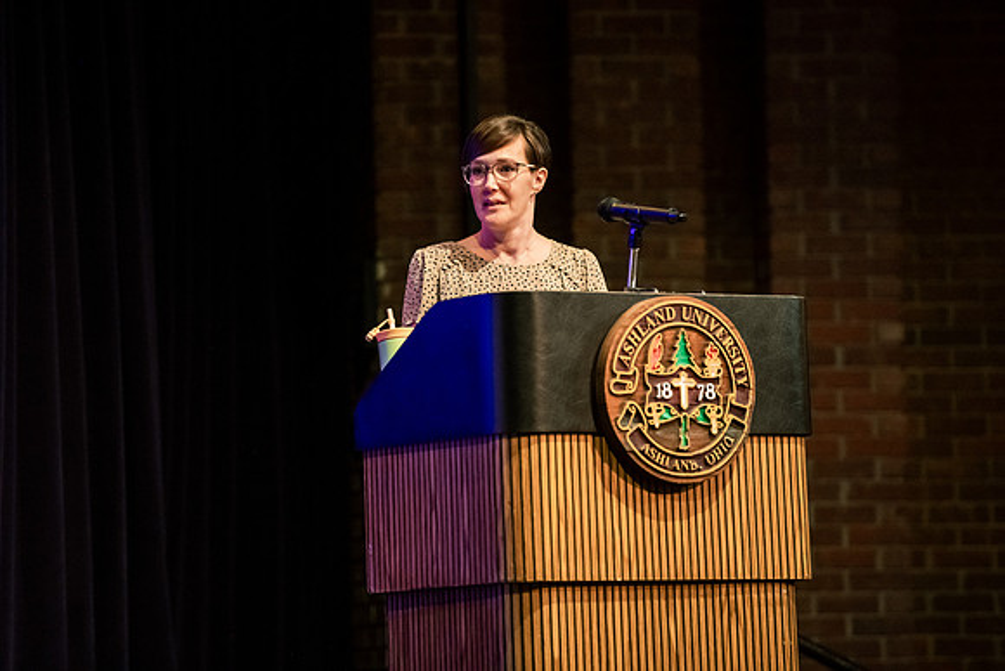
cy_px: 336
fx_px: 5584
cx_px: 502
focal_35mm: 200
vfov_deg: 6.9
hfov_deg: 10.3
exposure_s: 1/200
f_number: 3.2
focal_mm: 200
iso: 4000
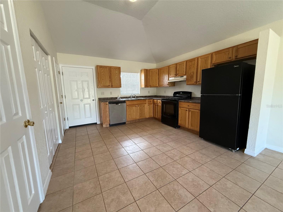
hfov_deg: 102.1
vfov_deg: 85.7
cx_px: 142
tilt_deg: -7.4
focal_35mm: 14
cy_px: 106
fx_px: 114
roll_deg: +0.7
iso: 640
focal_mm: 2.22
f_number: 2.2
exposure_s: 1/120
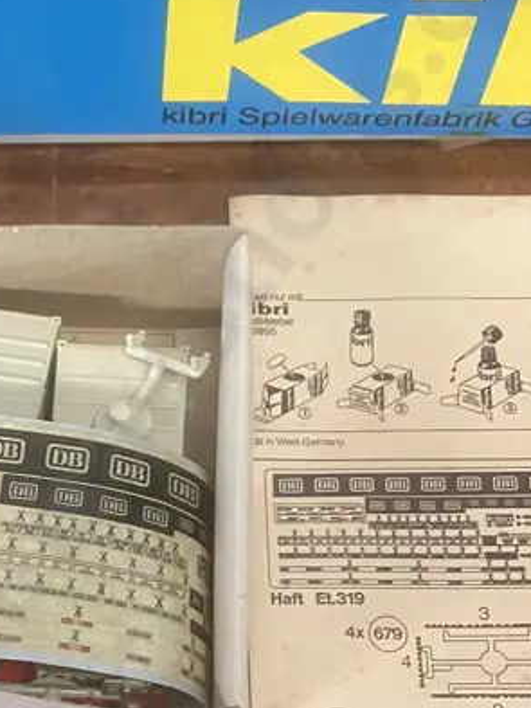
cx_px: 61
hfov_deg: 19.8
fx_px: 1492
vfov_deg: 26.4
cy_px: 521
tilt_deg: -69.6
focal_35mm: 73
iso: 250
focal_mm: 3.99
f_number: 1.8
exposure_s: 1/50
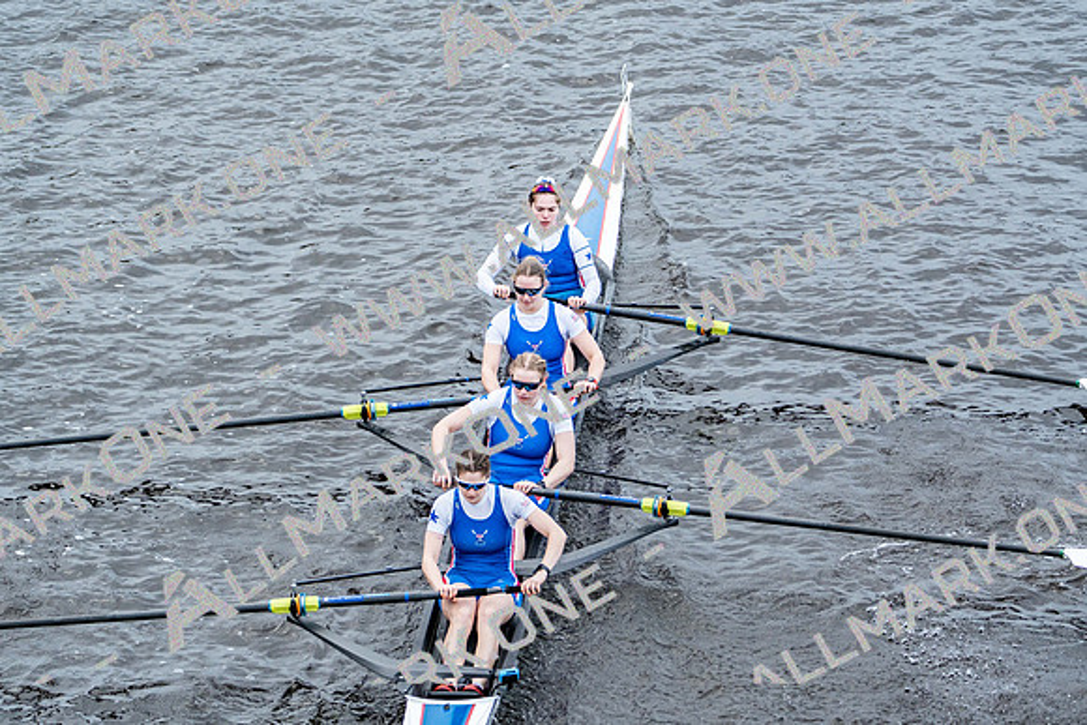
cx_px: 544
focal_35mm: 225
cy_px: 362
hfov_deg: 9.1
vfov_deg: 6.1
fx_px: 6795
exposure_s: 1/1250
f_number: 5.6
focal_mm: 225
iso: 1600
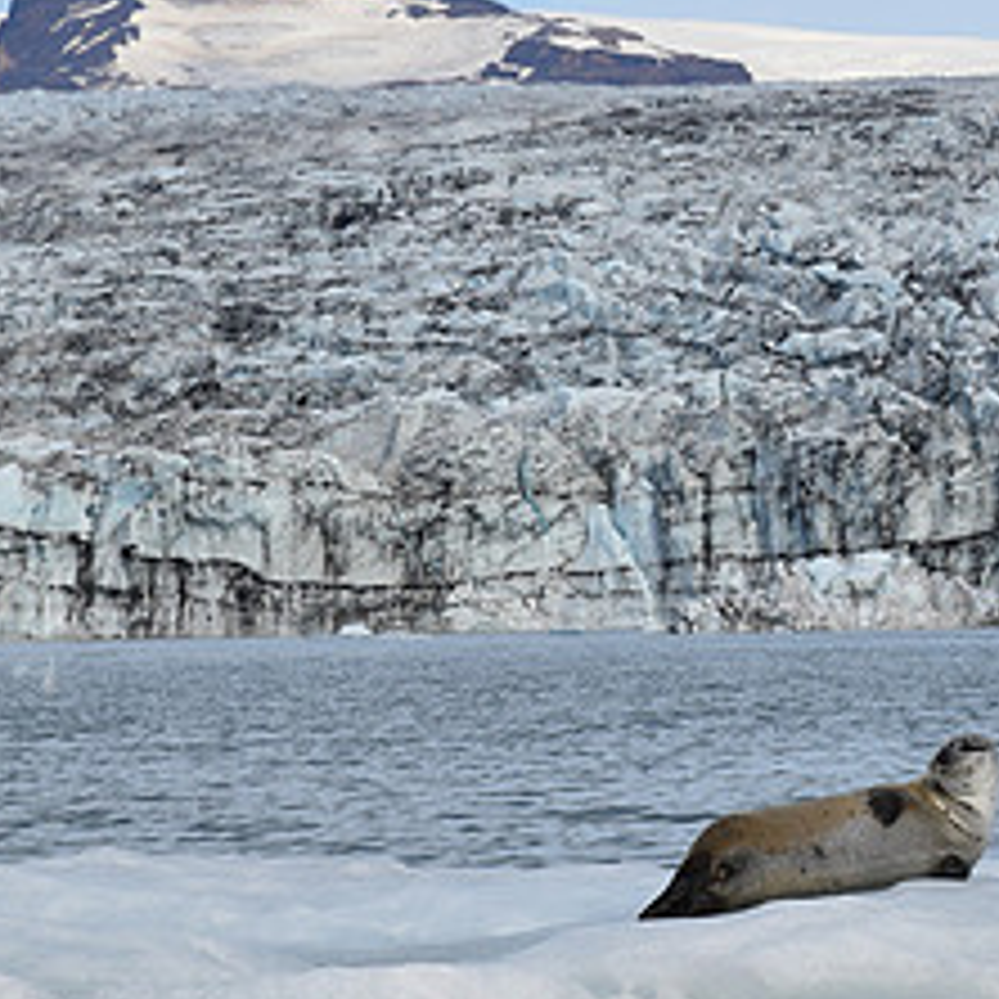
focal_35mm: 300
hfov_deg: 5.8
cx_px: 882
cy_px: 493
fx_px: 9795
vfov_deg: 5.8
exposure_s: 1/500
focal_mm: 90
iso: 200
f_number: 11
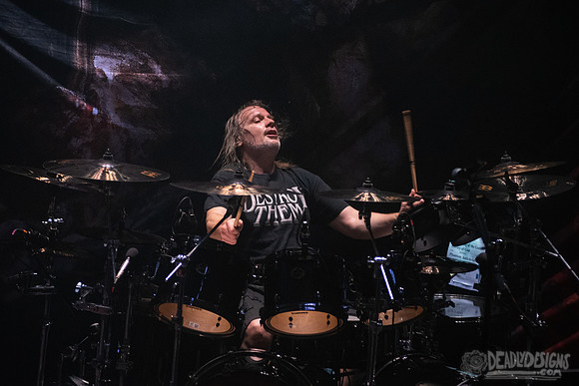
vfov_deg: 5.5
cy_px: 177
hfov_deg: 8.2
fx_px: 4038
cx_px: 251
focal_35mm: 251
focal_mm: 200
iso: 3200
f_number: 3.2
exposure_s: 1/125
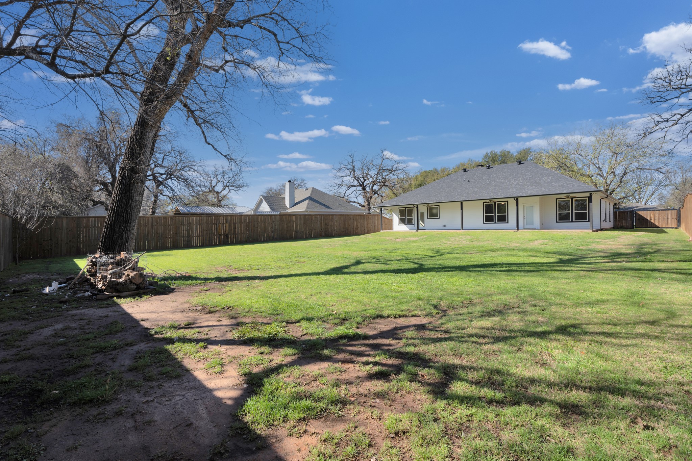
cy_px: 230
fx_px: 308
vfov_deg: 73.7
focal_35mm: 16
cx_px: 346
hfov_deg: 96.7
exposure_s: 1/200
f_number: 9
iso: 160
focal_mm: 16
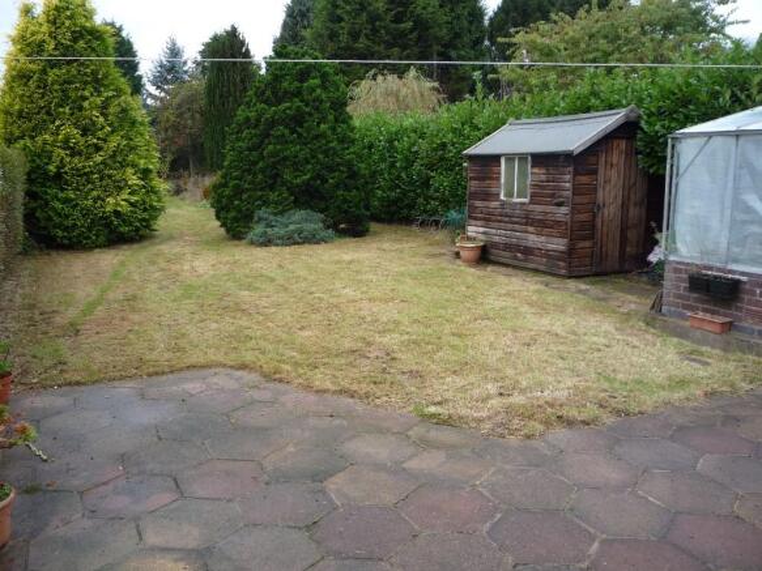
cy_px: 286
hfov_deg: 60.0
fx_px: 660
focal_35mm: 30
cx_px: 381
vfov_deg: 46.8
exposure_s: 1/80
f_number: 3.3
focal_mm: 5.2
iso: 100
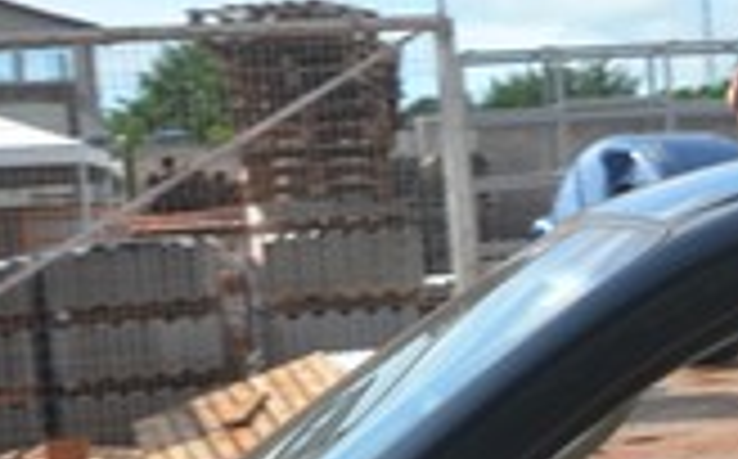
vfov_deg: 9.9
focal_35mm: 130
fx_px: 2619
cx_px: 958
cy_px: 513
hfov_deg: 15.3
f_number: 8
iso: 100
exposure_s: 1/250
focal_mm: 31
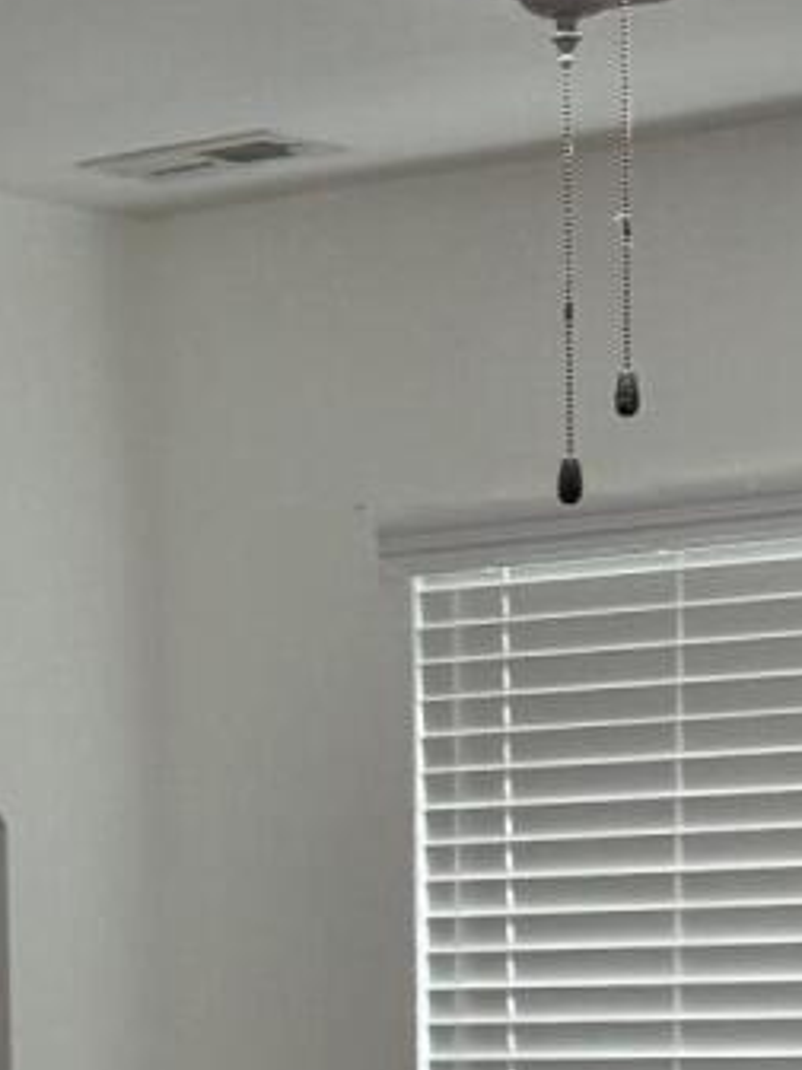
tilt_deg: -3.6
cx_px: 423
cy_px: 1299
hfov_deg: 10.4
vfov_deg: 13.4
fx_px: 4417
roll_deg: -0.1
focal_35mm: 143
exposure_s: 1/60
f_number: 1.78
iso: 160
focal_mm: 6.76
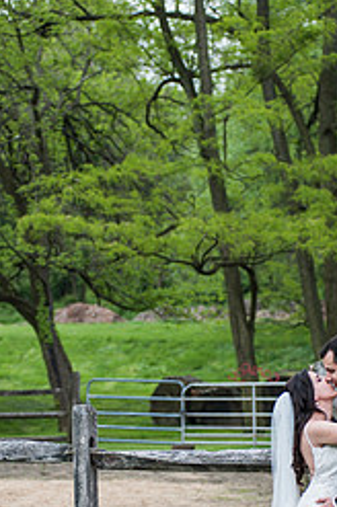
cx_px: 186
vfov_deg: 14.0
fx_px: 2056
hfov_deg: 9.4
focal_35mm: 146
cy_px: 351
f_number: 3.2
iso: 200
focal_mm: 80
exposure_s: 1/1250
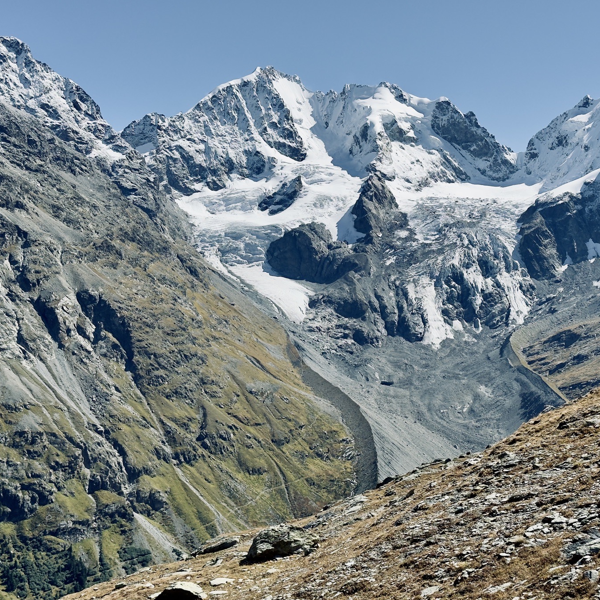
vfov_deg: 30.0
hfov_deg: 30.0
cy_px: 300
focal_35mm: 57
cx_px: 327
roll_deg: -1.7
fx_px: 1118
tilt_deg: -1.0
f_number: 1.78
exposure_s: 1/6024
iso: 64
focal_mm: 6.76
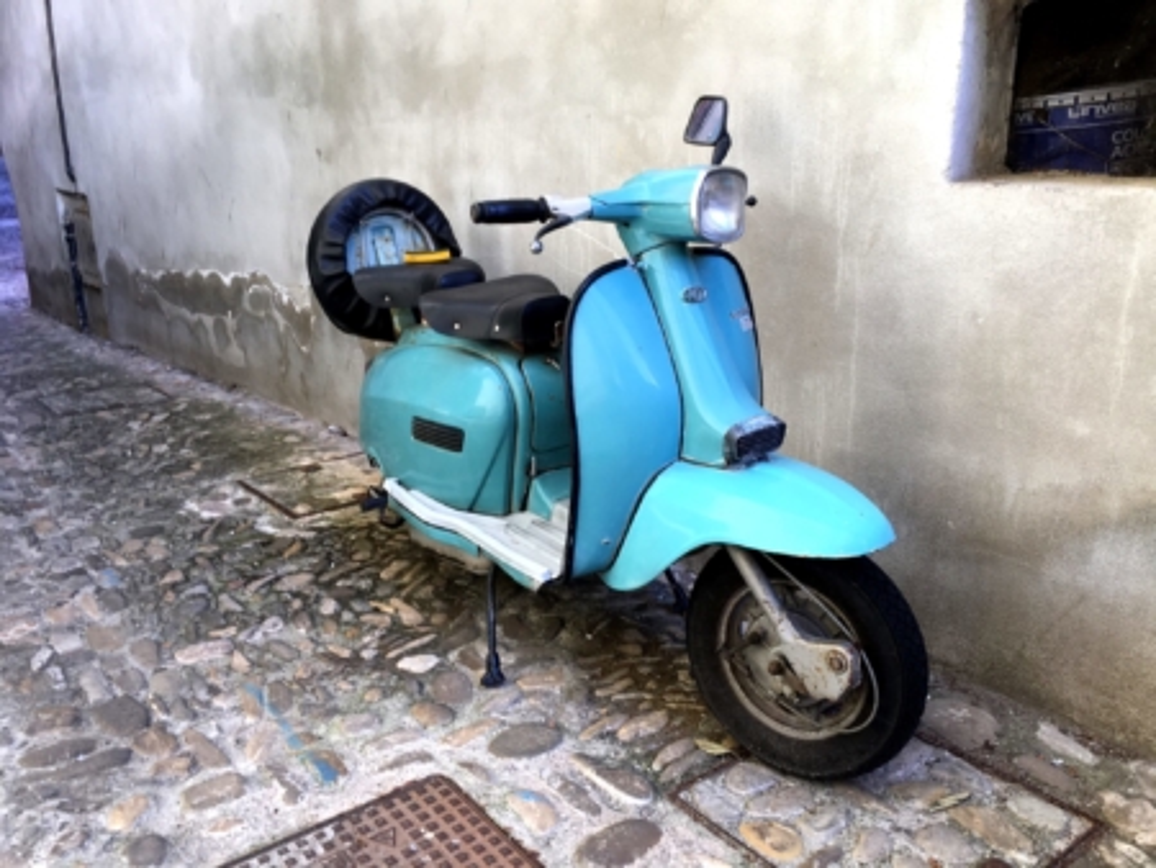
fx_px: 969
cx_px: 578
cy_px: 434
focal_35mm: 29
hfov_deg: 61.6
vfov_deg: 48.3
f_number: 2.2
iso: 25
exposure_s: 1/100
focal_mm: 4.15
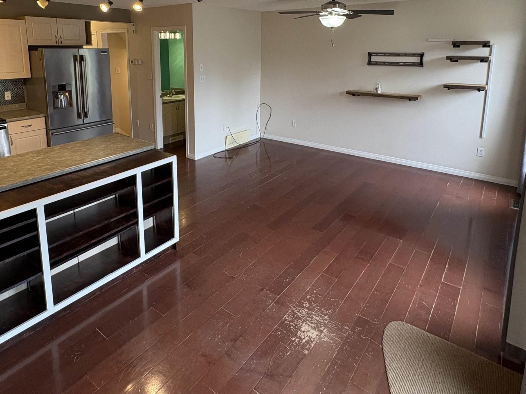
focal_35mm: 23
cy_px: 105
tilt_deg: -9.6
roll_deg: +0.8
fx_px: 349
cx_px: 236
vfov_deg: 56.3
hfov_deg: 73.7
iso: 200
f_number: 2.2
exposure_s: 1/120
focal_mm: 2.22
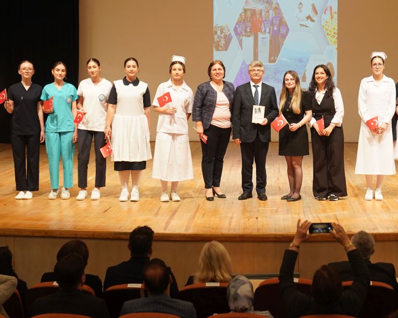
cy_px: 121
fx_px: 942
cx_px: 300
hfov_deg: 23.6
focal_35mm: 80
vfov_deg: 19.1
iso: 800
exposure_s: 1/100
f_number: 3.2
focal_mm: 43
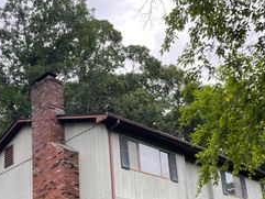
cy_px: 184
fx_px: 414
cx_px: 154
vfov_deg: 26.1
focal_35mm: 54
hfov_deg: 35.4
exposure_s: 1/424
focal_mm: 4.2
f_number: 1.6
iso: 32
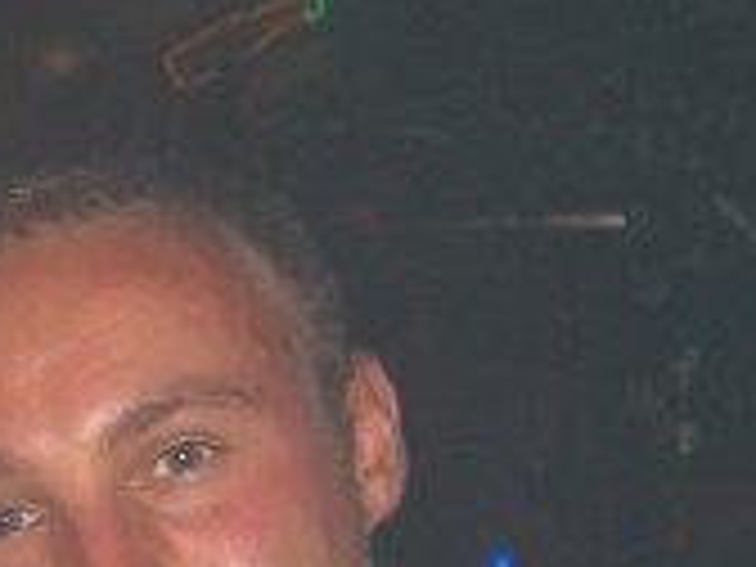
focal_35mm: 136
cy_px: 792
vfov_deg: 10.6
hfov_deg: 14.0
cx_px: -189
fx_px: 2970
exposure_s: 1/60
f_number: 2.8
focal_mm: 7.9
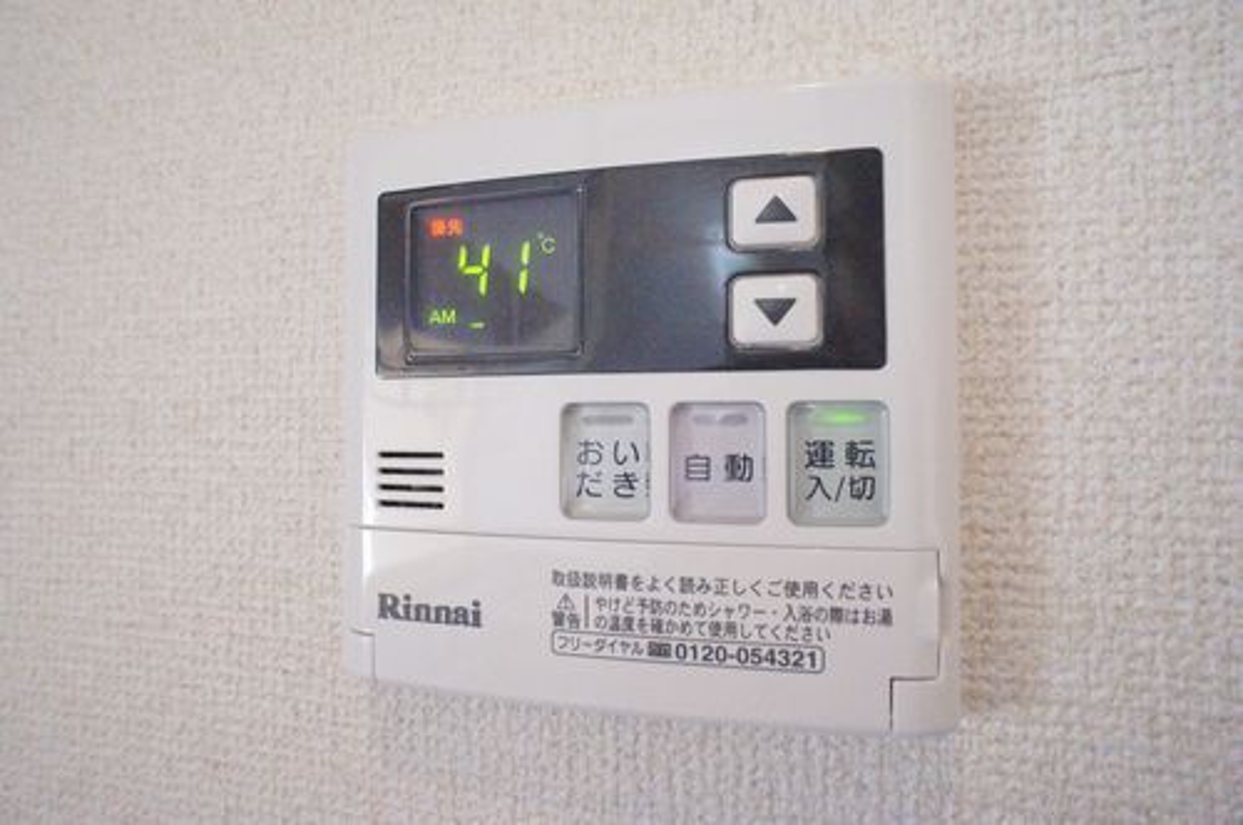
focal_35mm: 24
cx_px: 622
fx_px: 828
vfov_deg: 53.0
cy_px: 412
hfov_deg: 73.8
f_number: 6.3
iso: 12800
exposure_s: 1/320
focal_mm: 16
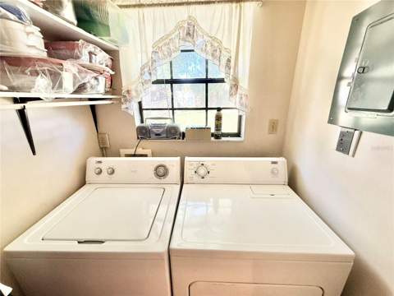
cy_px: 148
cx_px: 197
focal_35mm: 14
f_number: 2.2
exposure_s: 1/120
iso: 320
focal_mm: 2.22
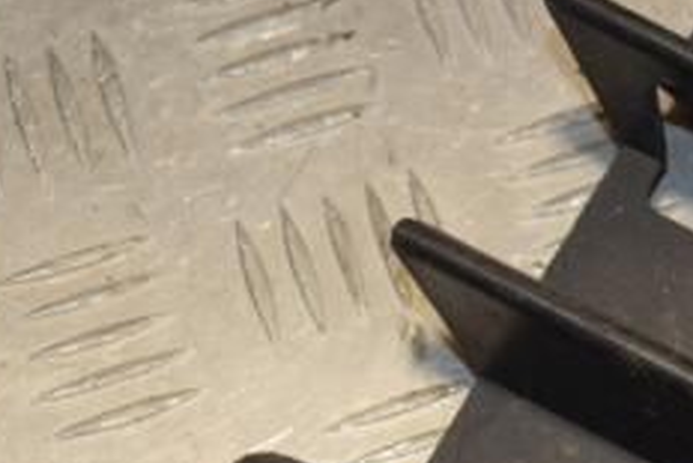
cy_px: 245
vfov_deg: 7.4
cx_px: 807
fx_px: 3583
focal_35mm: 186
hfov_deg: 10.9
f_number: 5.6
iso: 800
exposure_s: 1/200
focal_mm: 48
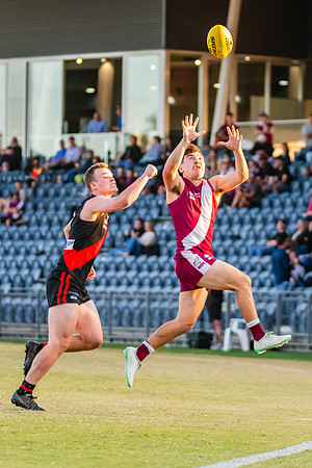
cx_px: 136
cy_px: 222
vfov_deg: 7.3
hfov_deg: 4.9
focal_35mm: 280
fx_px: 3645
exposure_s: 1/1250
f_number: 4
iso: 2200
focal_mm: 170
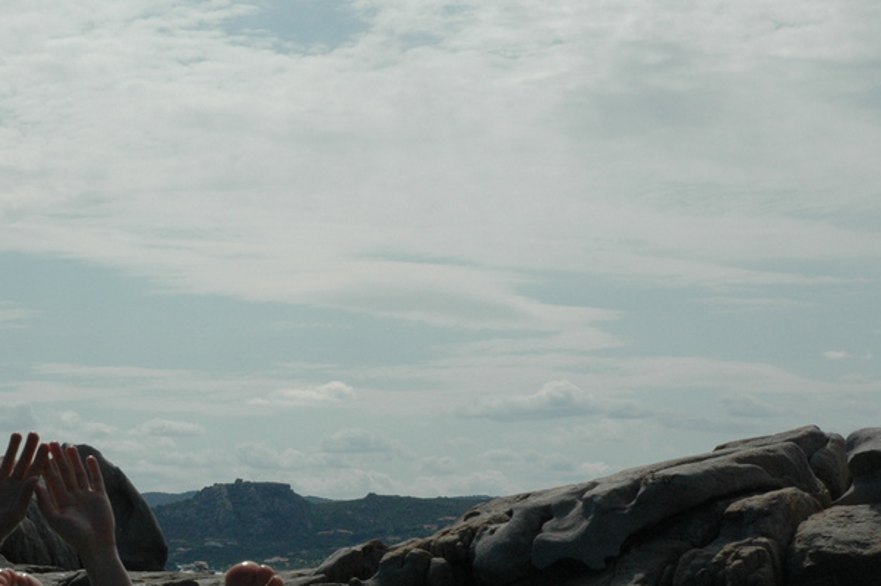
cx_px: 198
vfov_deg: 11.9
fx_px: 2812
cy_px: 465
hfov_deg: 17.7
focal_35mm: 115
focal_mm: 46
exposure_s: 1/800
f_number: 14
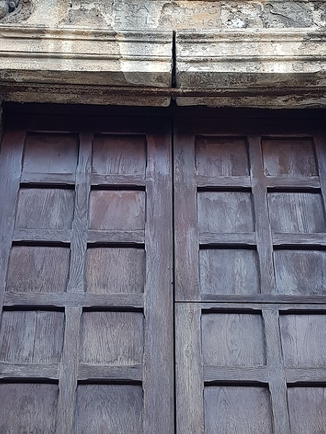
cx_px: 168
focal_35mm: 46
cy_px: 191
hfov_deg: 31.5
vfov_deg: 41.2
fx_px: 578
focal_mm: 4.2
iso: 100
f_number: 1.7
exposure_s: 1/50
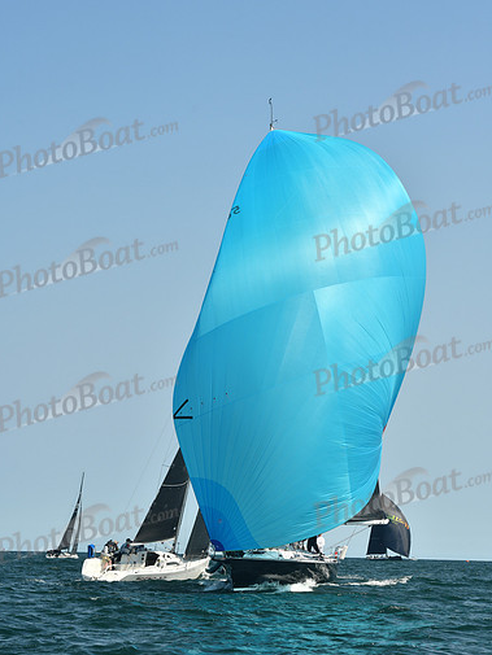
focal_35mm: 105
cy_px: 314
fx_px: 1989
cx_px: 246
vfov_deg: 18.7
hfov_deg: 14.1
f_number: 7.1
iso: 320
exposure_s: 1/640
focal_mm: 95
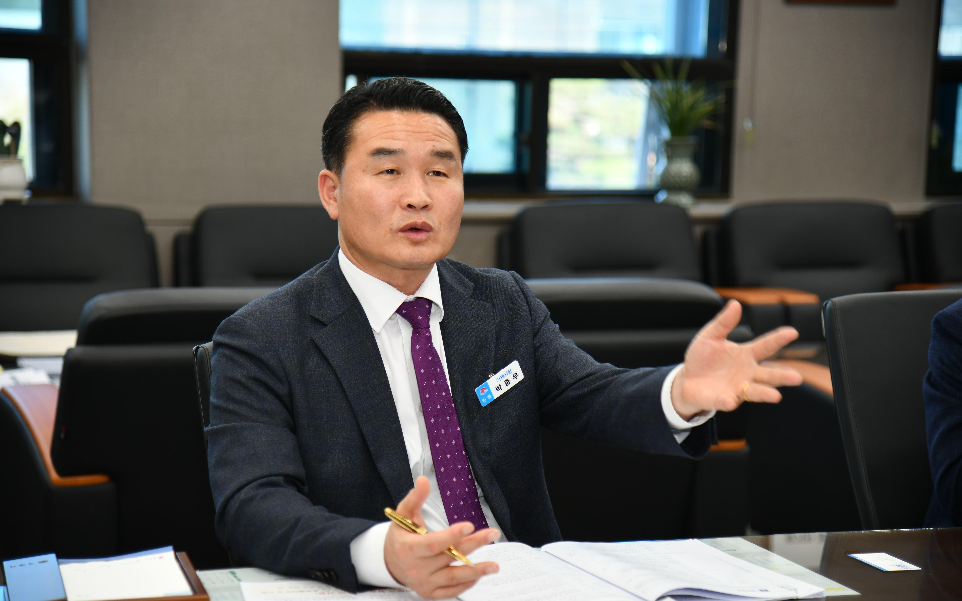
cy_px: 311
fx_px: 2202
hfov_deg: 24.6
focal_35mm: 84
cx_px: 481
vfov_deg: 15.5
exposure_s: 1/125
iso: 450
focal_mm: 82
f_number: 4
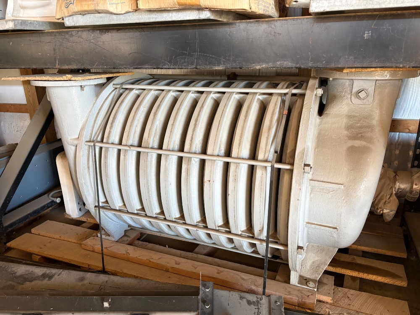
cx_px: 210
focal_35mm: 26
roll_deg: +1.8
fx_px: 315
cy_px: 158
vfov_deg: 53.1
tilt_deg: -18.0
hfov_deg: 67.3
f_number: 1.6
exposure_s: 1/60
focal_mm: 5.96
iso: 160
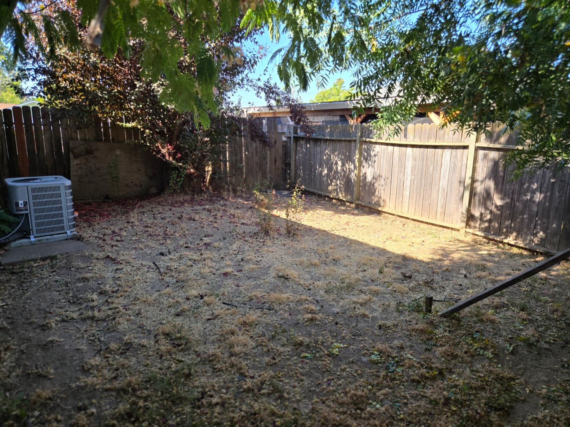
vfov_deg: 58.9
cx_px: 285
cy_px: 214
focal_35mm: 23
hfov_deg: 73.9
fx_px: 379
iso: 80
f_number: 1.8
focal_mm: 5.4
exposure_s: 1/1276
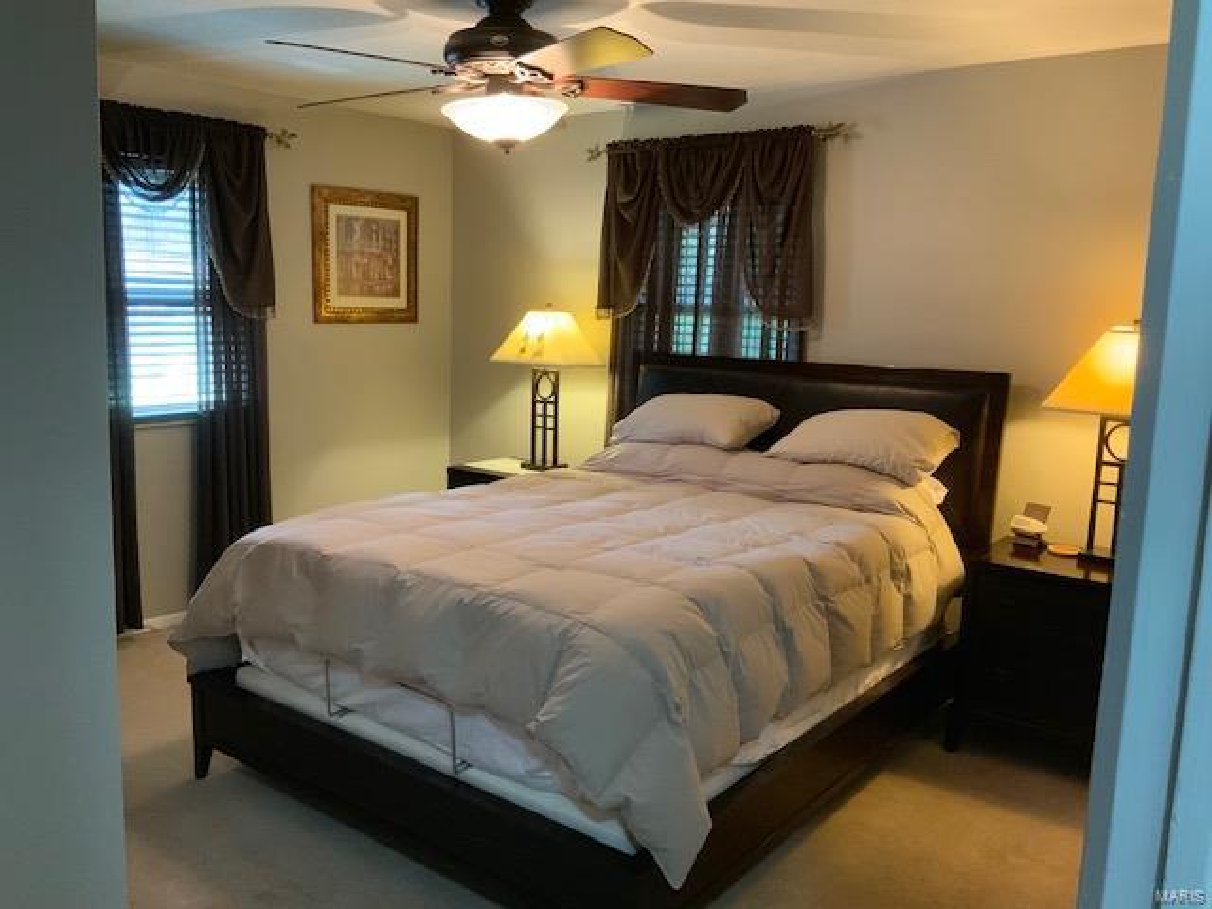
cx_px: 606
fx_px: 1015
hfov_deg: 61.7
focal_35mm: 29
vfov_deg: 48.2
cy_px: 454
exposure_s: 1/40
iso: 250
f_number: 1.8
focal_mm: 3
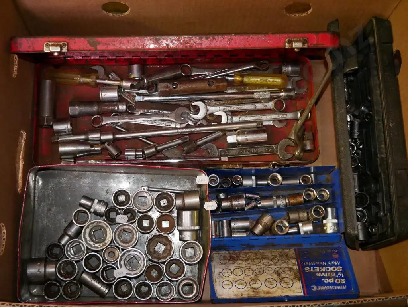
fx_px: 590
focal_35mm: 50
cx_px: 204
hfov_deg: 38.2
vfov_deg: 29.1
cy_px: 154
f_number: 4.5
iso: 3200
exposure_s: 1/80
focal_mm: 25
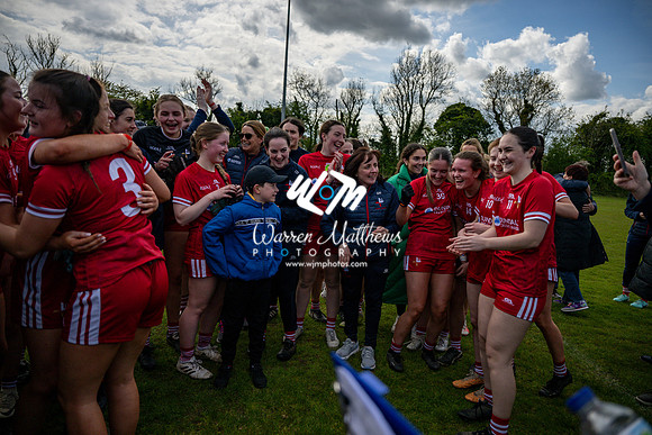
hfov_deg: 73.7
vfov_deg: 53.2
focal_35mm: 24
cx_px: 326
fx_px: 435
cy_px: 218
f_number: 2.8
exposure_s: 1/8000
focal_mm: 24
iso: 125
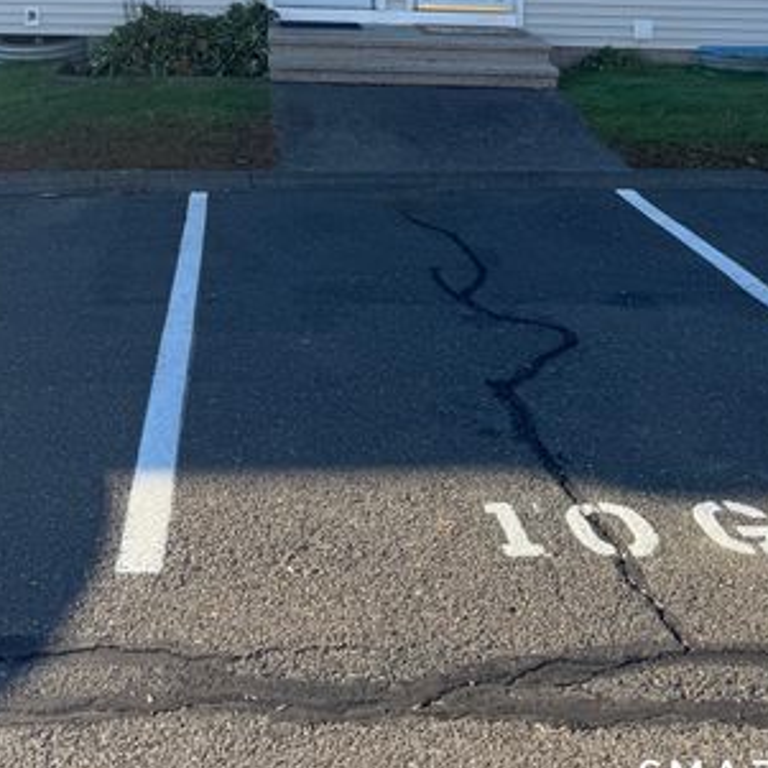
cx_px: 258
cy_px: -42
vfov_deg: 32.4
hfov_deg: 35.7
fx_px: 1180
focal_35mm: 47
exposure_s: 1/1721
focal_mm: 6.76
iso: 80
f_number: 1.78
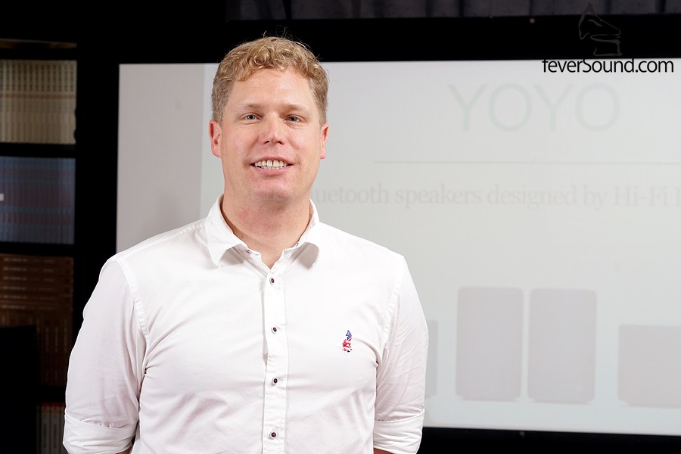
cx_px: 340
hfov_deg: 22.6
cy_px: 227
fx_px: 1702
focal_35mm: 90
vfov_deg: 15.2
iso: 800
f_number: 8
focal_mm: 90
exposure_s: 1/60
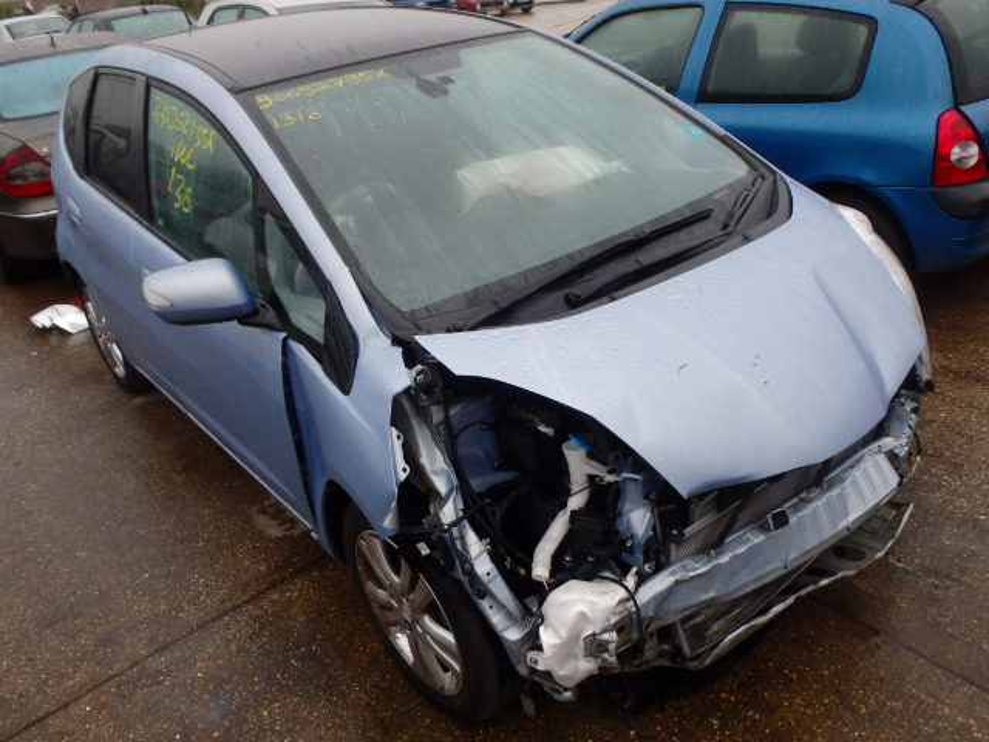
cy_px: 371
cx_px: 494
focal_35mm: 28
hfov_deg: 63.4
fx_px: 800
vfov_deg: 49.7
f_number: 3.9
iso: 500
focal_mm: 5
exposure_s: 1/500
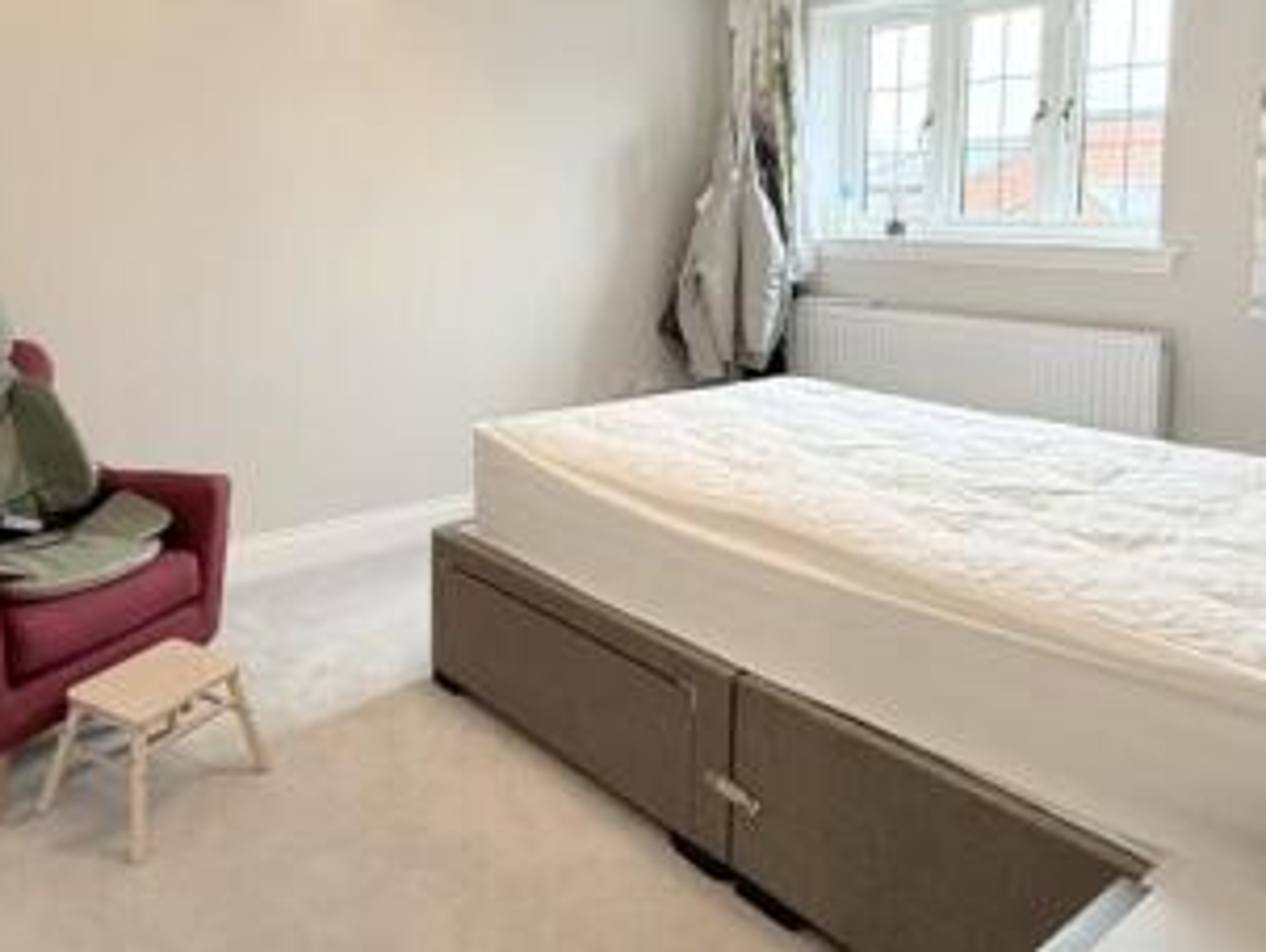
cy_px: 271
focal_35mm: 27
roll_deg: +0.1
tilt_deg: -3.0
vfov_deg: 49.9
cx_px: 442
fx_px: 988
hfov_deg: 63.9
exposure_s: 1/100
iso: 250
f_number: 2.2
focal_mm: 2.22
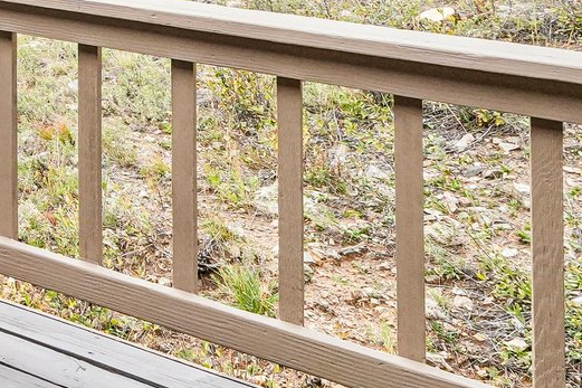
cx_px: -431
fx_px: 953
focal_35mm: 59
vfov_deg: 19.2
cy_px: -244
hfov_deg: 22.4
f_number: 8
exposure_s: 1/320
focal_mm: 10
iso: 800
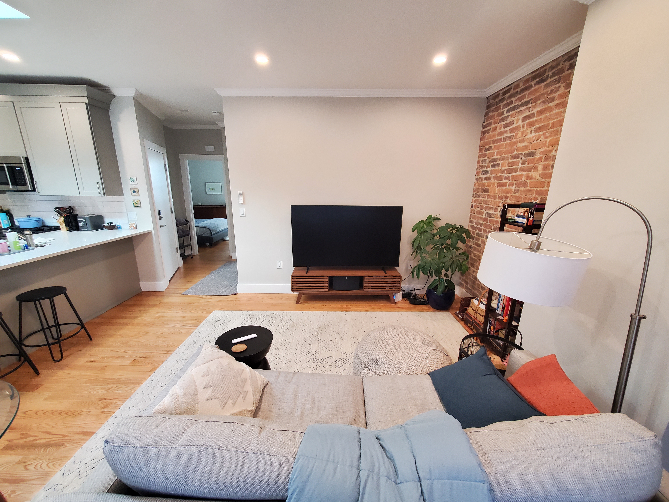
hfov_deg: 106.2
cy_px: 251
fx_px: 251
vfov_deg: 89.9
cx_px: 334
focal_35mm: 13
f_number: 2.2
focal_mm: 1.8
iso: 400
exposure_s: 1/60
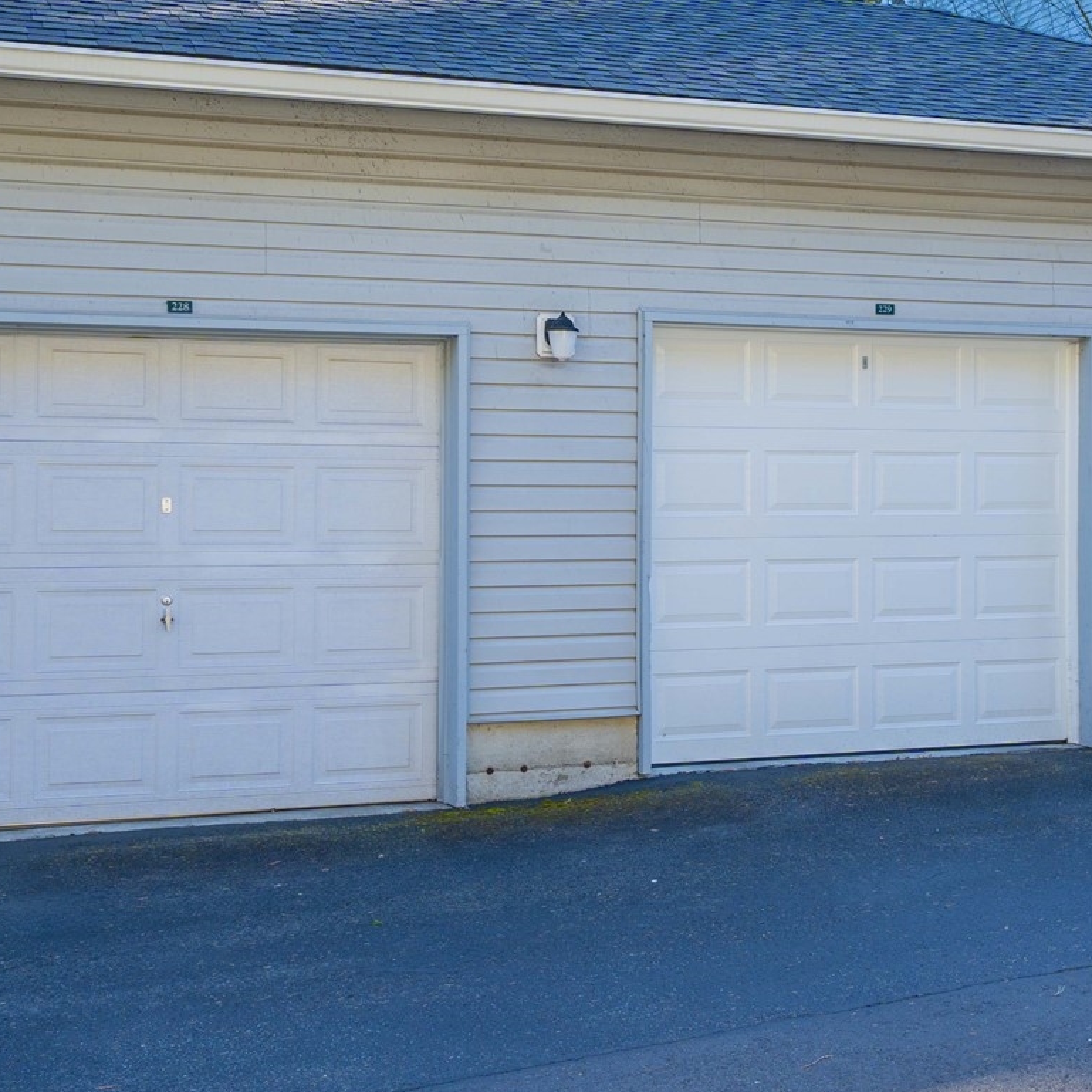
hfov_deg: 37.4
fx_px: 1606
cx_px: 667
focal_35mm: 45
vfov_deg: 37.5
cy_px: 471
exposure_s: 1/30
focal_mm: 24
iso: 125
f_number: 8
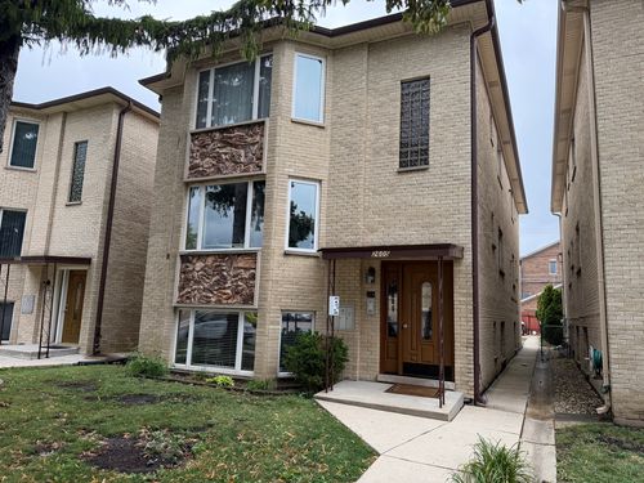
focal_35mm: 24
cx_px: 322
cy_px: 242
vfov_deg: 56.8
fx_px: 446
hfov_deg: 71.6
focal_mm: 6.76
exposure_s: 1/813
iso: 100
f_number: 1.78
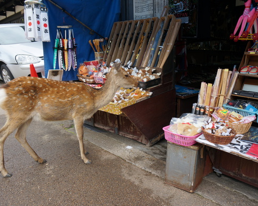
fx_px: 214
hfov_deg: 62.2
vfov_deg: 51.6
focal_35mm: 28
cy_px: 102
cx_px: 134
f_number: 5.6
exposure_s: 1/80
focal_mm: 16
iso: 100
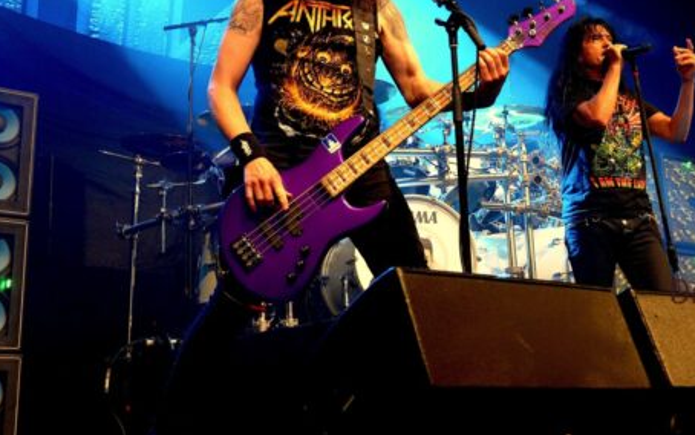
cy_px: 46
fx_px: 1175
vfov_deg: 20.6
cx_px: 499
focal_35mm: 62
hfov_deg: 32.5
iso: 5000
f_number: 4
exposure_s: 1/160
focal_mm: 24
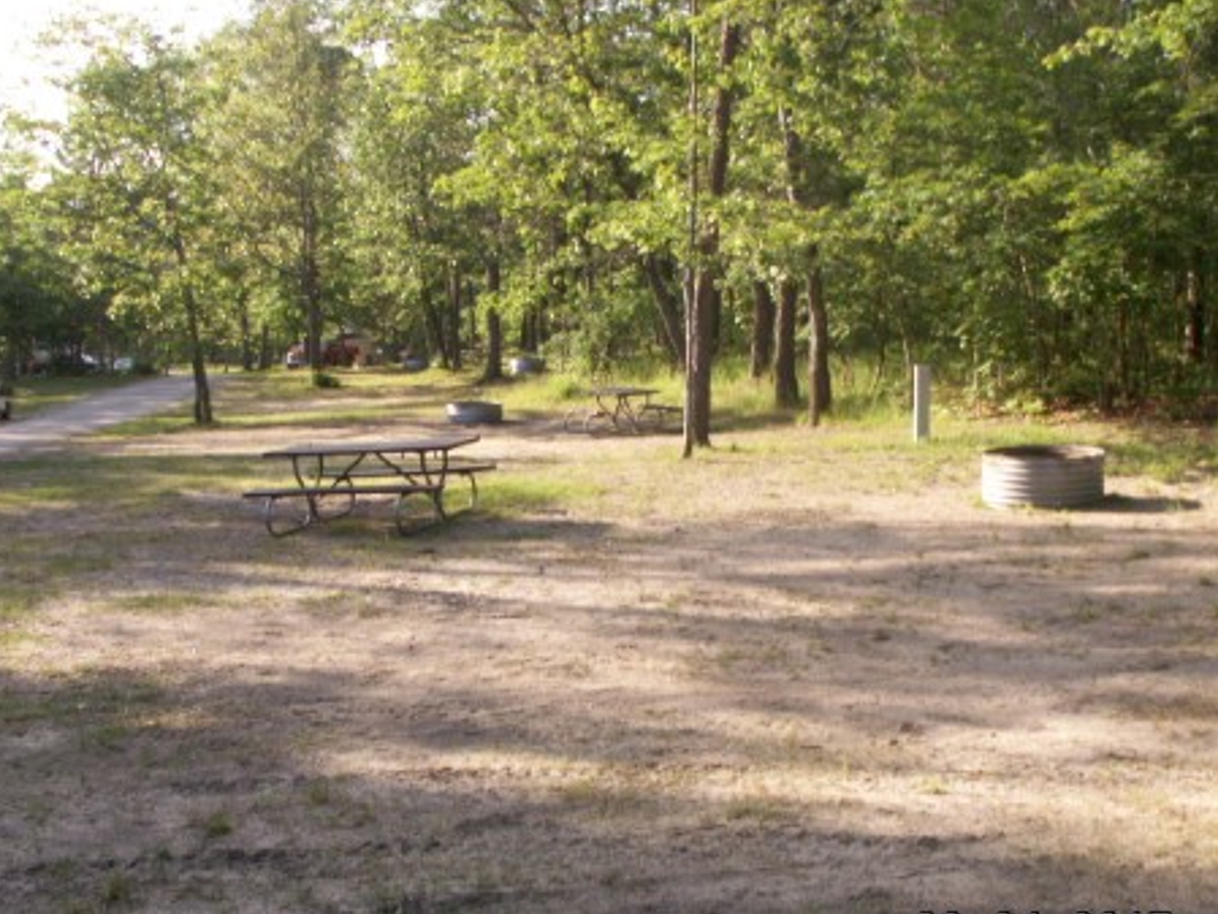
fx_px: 1408
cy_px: 511
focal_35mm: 40
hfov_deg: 46.8
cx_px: 593
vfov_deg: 35.9
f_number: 5
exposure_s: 1/100
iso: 50
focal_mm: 5.86
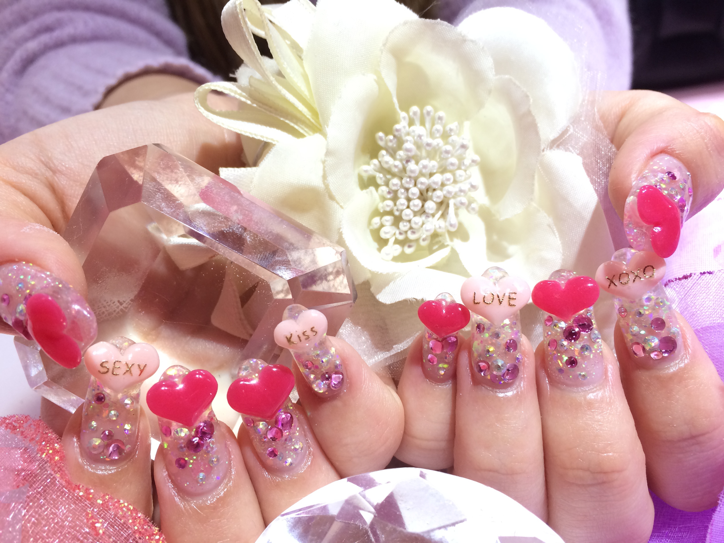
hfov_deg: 61.7
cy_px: 272
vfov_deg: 48.2
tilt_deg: -31.8
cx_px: 362
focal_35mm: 29
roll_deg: +3.3
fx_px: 607
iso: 80
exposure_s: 1/30
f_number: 2.2
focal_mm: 4.15
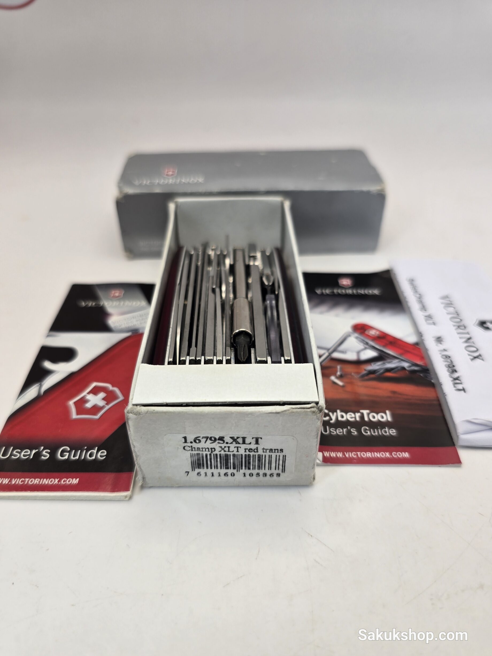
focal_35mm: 24
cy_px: 338
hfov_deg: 56.8
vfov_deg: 71.6
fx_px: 455
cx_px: 244
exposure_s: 1/118
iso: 16
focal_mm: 6.3
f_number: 1.7
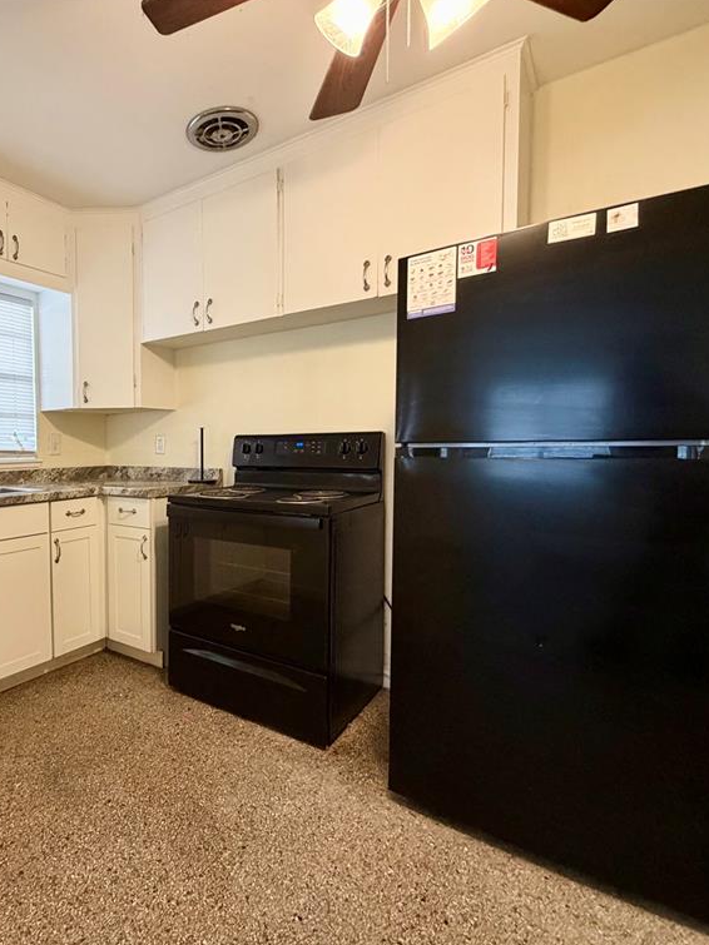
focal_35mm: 19
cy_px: 473
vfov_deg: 84.7
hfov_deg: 63.9
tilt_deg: -3.7
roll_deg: +2.8
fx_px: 519
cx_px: 163
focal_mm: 2.22
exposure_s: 1/60
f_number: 2.2
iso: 250
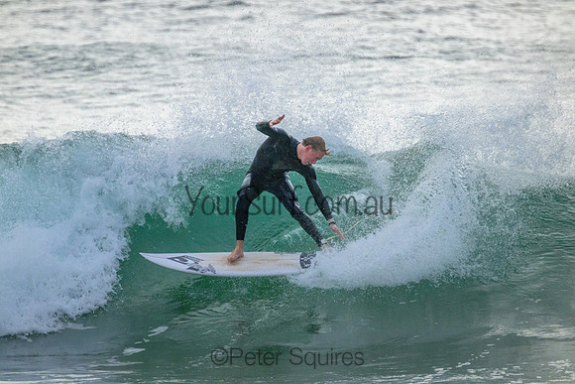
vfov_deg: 1.7
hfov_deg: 2.6
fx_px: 12780
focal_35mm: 800
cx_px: 288
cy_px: 192
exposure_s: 1/2000
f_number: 11
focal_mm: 800
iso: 5600
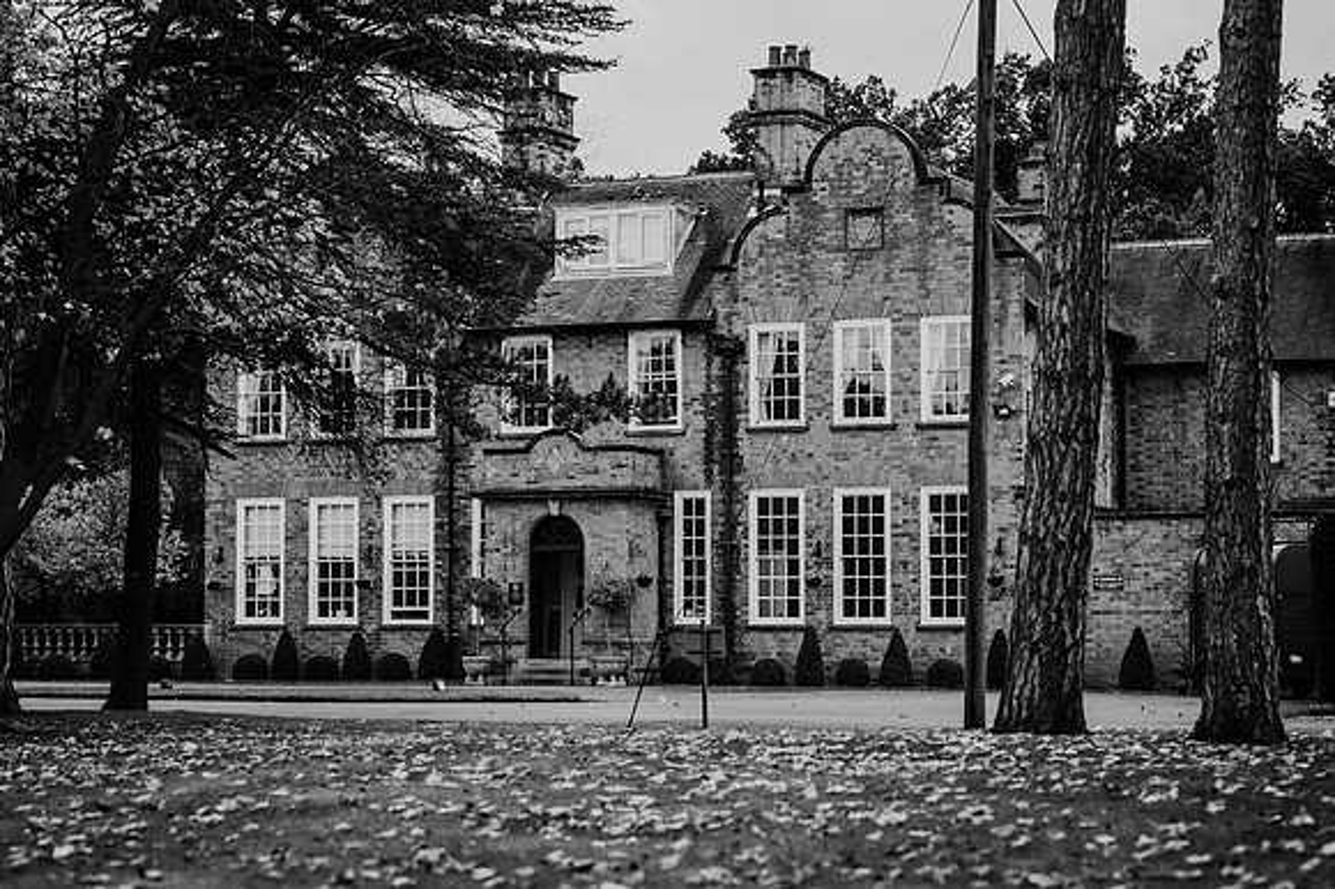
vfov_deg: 16.1
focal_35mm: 85
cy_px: 444
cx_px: 668
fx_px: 3150
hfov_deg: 23.9
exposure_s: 1/160
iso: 160
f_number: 3.2
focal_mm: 85
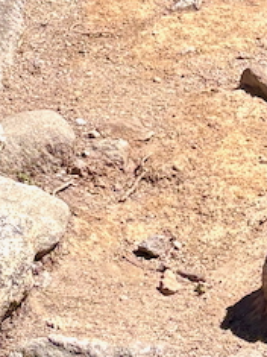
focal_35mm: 177
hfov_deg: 8.3
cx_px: 308
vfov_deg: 10.1
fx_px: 1822
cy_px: -418
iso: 50
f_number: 1.6
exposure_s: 1/1550
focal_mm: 5.96
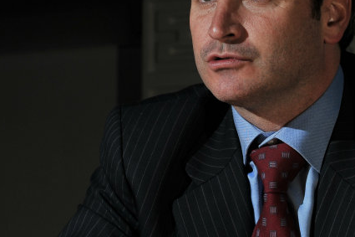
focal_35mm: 278
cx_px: 249
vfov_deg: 4.9
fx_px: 2740
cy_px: 62
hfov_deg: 7.4
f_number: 5.6
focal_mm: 80
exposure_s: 1/100
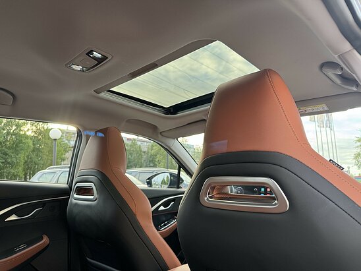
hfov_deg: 71.6
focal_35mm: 24
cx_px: 180
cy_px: 136
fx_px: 250
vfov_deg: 56.8
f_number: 1.78
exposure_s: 1/121
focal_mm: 6.76
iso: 200
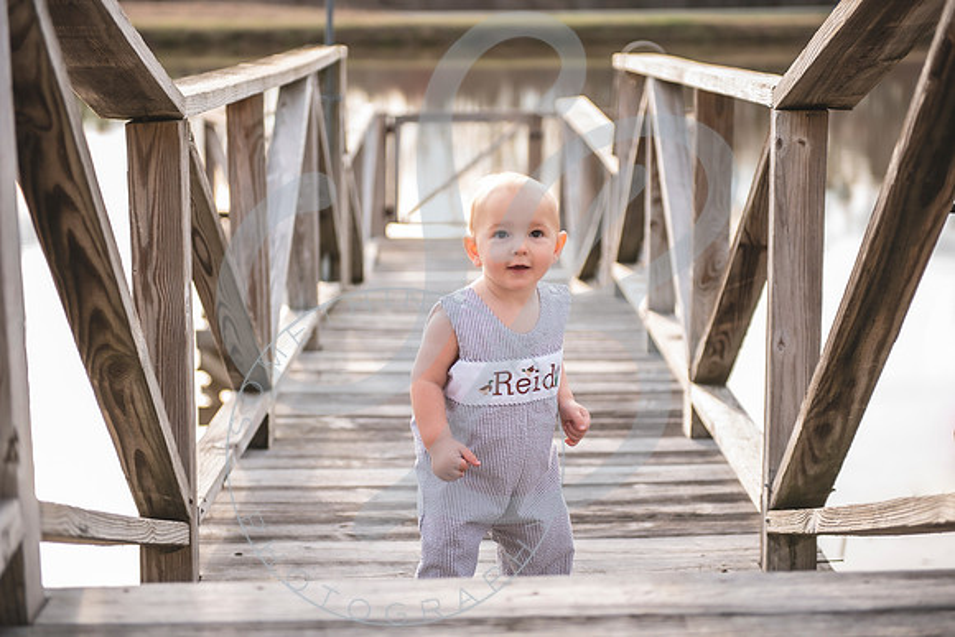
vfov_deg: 18.6
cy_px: 318
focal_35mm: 74
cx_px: 492
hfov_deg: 27.5
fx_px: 1950
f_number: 2.8
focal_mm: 70
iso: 100
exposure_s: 1/160
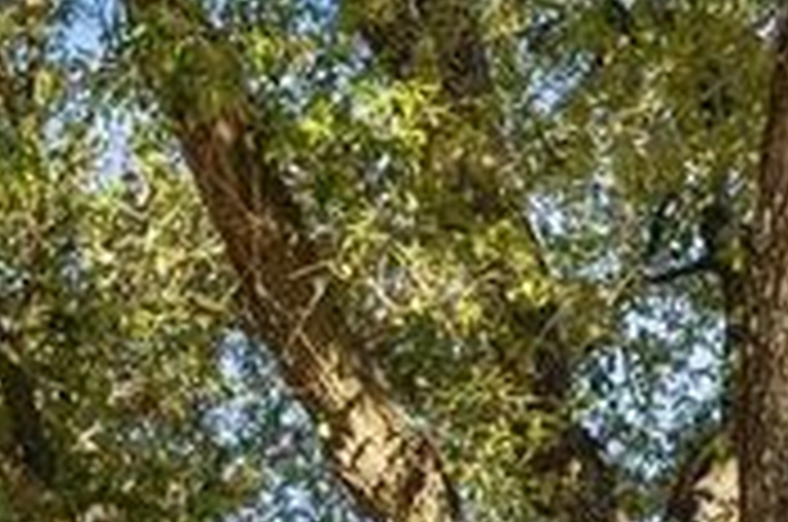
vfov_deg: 8.7
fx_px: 2908
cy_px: 1514
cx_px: -549
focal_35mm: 133
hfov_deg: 14.0
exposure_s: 1/100
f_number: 9
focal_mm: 22.7
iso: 640
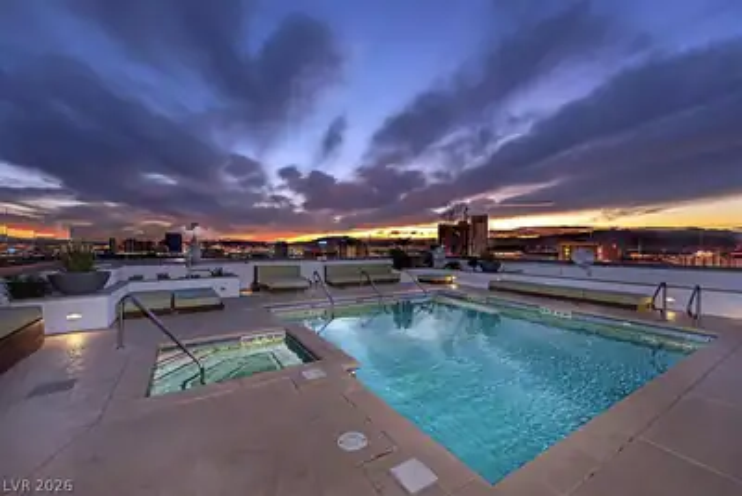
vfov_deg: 81.3
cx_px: 371
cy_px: 248
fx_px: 289
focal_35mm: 14
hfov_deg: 104.2
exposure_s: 1/40
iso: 500
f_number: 3.2
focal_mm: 14
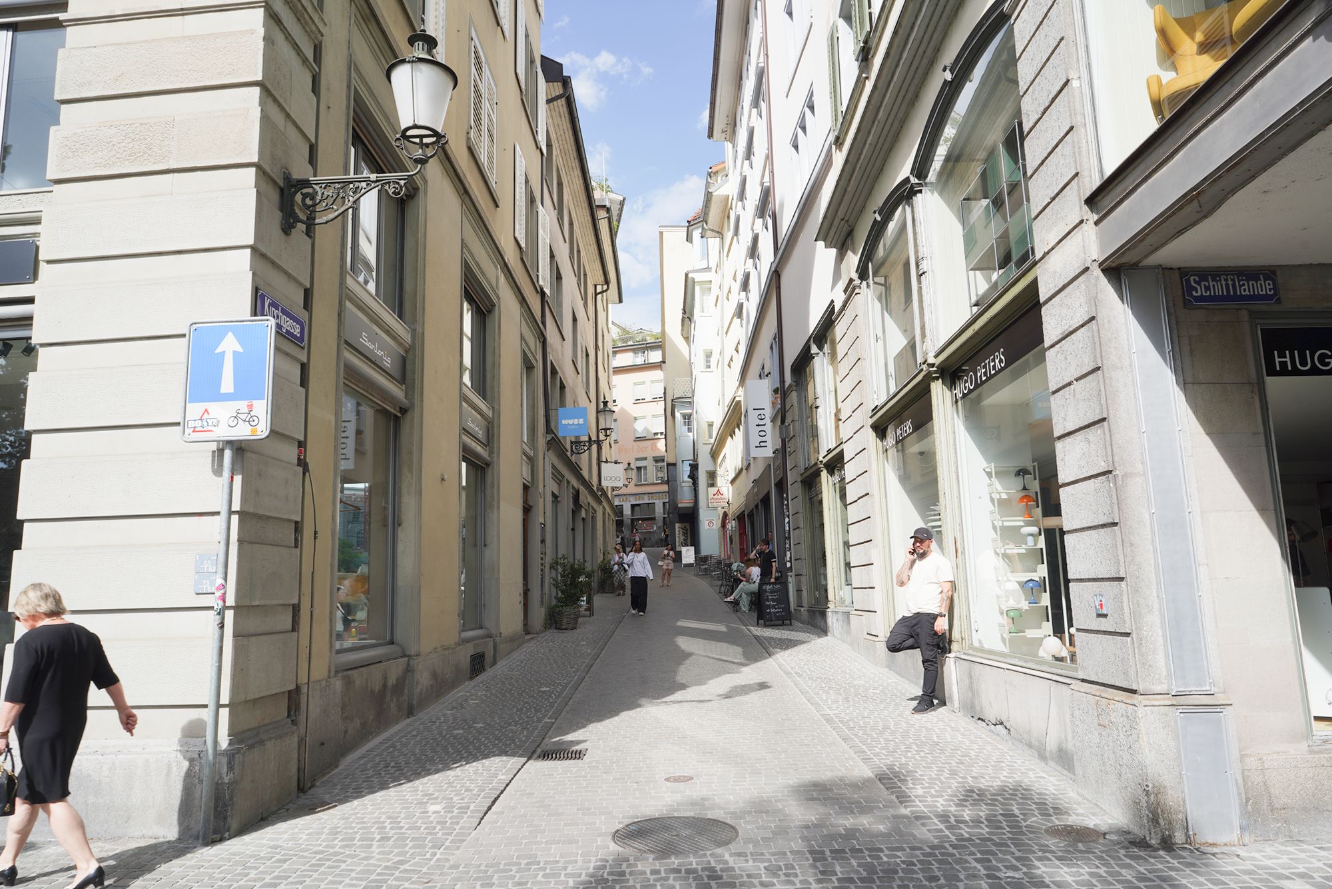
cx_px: 666
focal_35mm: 24
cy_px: 444
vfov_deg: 53.1
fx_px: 888
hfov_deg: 73.7
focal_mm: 24
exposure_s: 1/100
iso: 100
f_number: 13
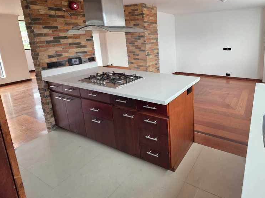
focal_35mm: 19
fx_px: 145
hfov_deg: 79.4
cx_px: 193
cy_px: 68
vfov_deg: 67.0
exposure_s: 1/120
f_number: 1.9
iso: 250
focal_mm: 2.2
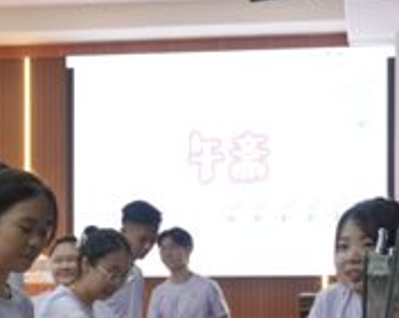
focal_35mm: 126
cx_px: 92
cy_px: 318
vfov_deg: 12.1
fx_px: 1489
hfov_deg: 15.2
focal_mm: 33
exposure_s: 1/160
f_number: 5
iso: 2500
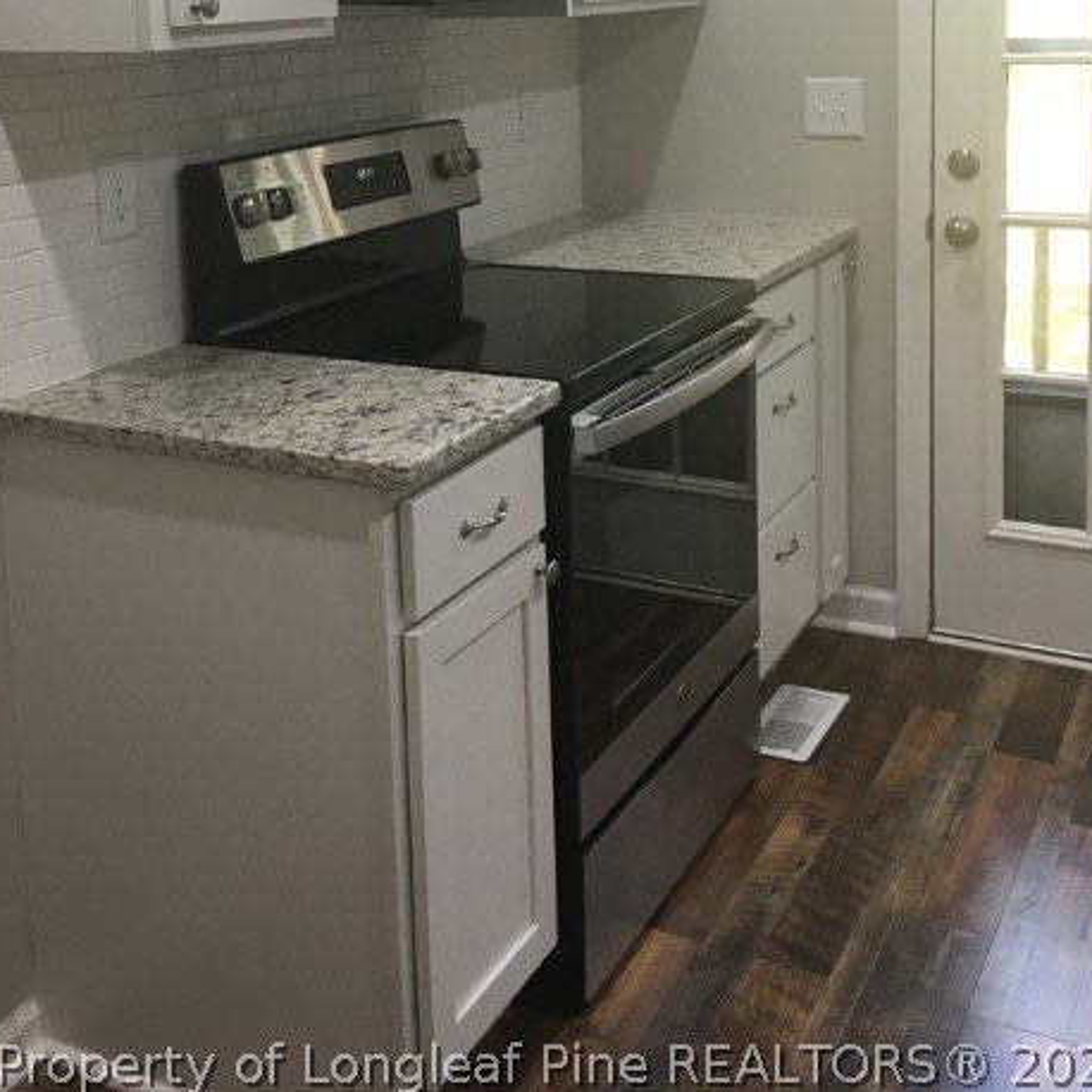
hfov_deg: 39.1
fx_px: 1535
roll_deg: +1.5
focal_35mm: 43
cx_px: 467
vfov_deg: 37.5
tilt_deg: -7.0
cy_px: 188
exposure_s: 1/15
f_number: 2.2
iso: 25
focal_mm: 4.15
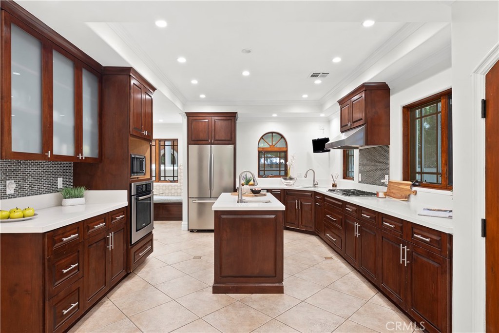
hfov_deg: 84.0
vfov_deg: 61.9
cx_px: 250
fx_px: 277
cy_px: 166
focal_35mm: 20
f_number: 8
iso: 250
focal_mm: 20
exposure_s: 1
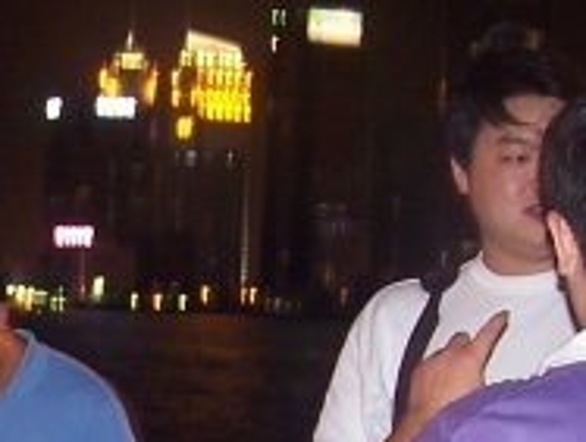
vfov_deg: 10.0
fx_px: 2493
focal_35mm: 147
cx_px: -17
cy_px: 549
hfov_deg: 13.2
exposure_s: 1/2
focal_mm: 6.3
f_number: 2.8
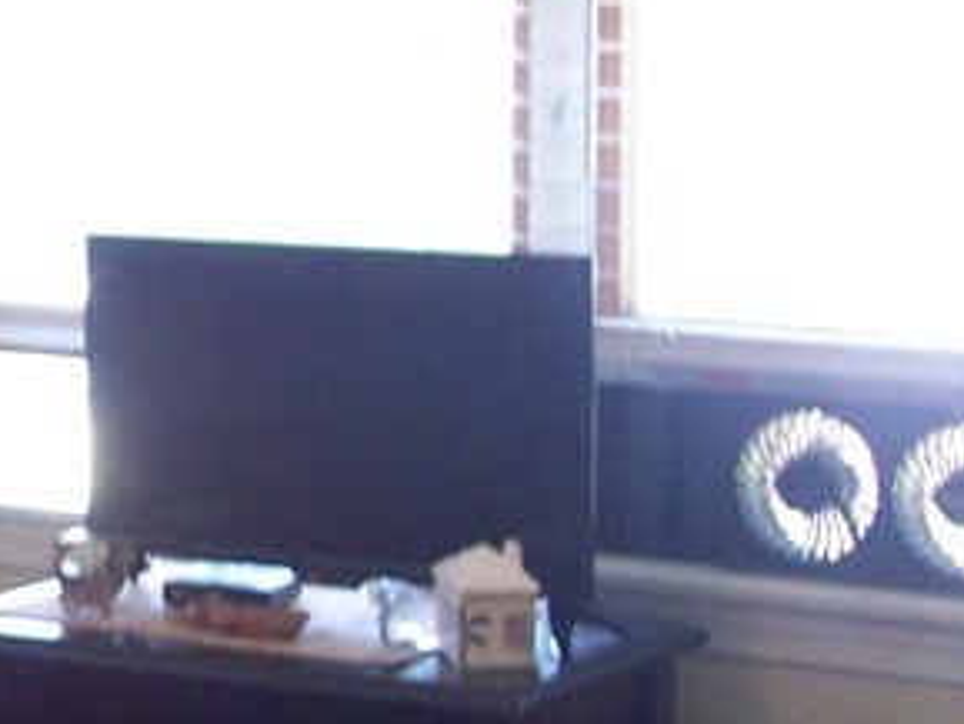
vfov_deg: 10.7
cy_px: 167
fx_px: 3845
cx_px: -650
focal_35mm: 138
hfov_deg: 13.2
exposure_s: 1/8
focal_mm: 8
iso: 200
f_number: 3.4
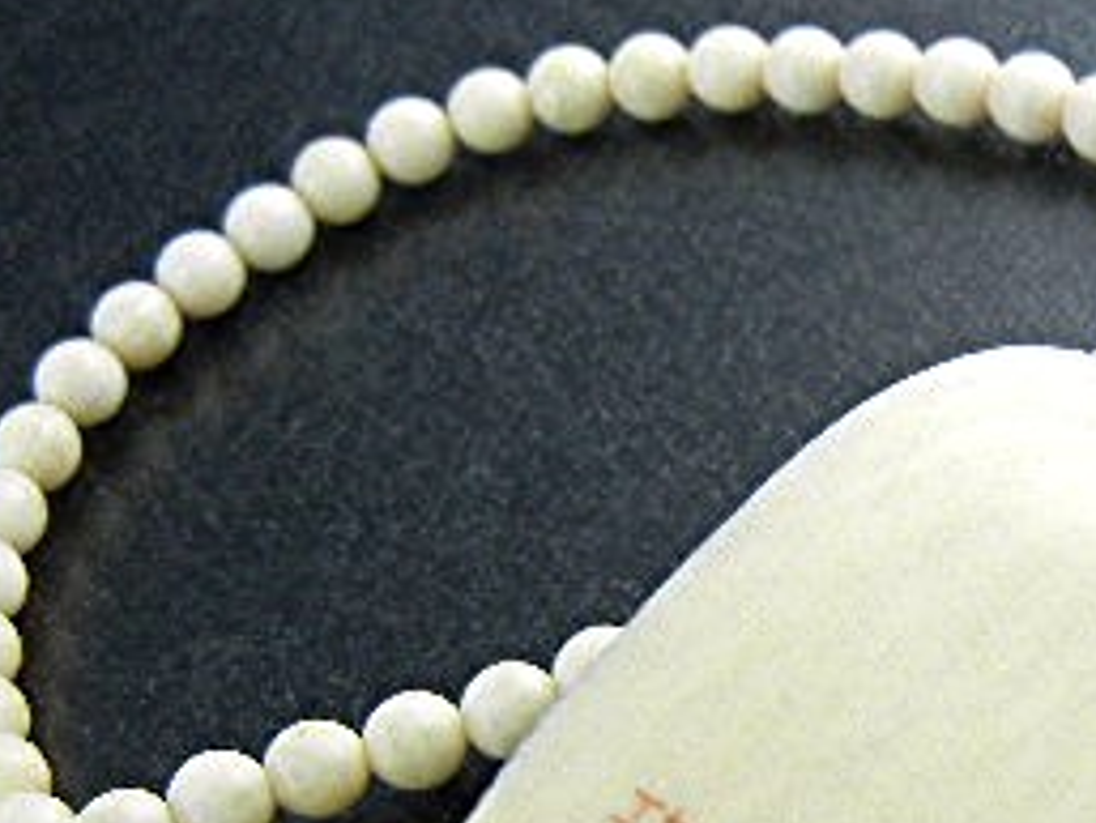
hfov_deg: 19.5
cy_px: 772
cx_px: 1147
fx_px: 3073
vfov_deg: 15.1
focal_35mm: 97
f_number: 3.7
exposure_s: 1/65.3
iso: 346
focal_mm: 7.1
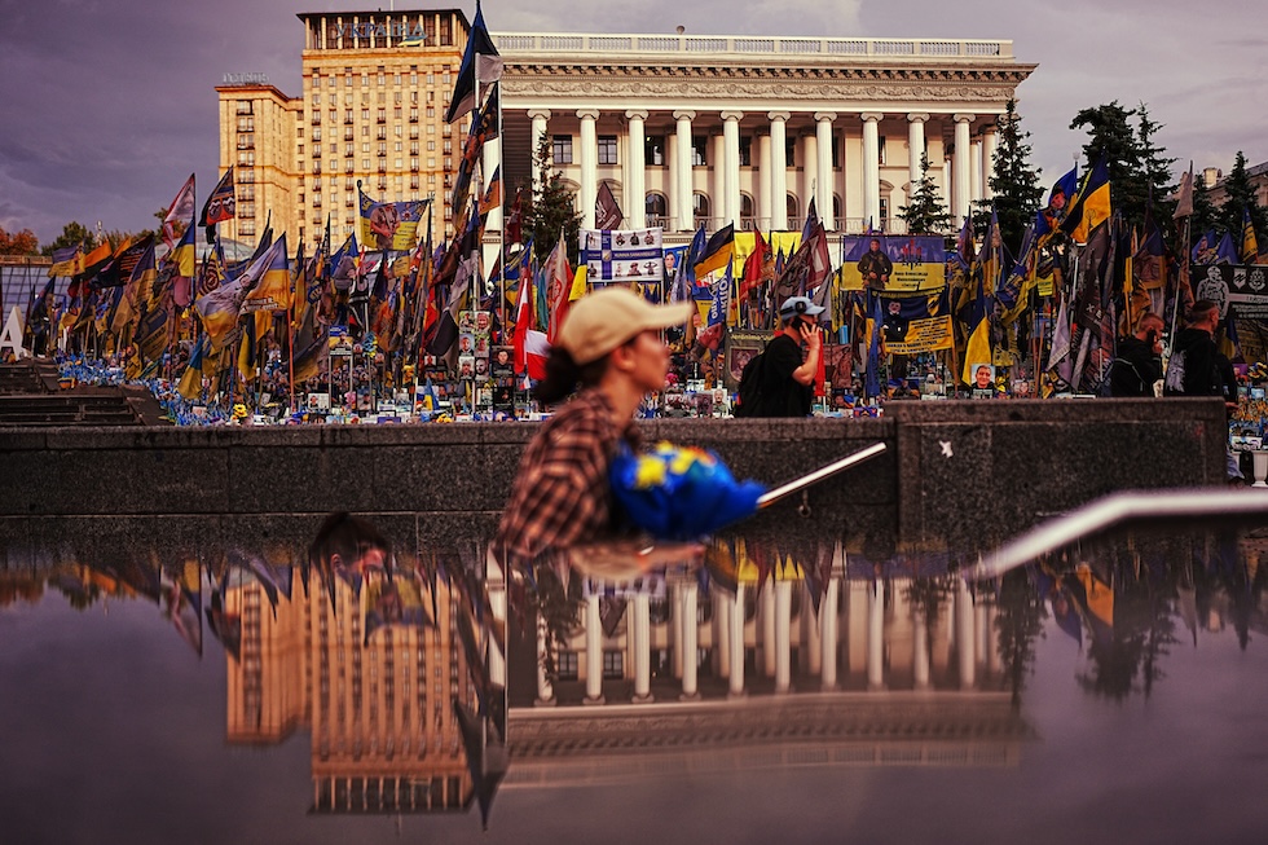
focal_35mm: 35
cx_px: 634
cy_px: 422
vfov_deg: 37.8
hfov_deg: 54.4
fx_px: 1232
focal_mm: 35
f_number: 1.4
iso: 125
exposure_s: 1/1250
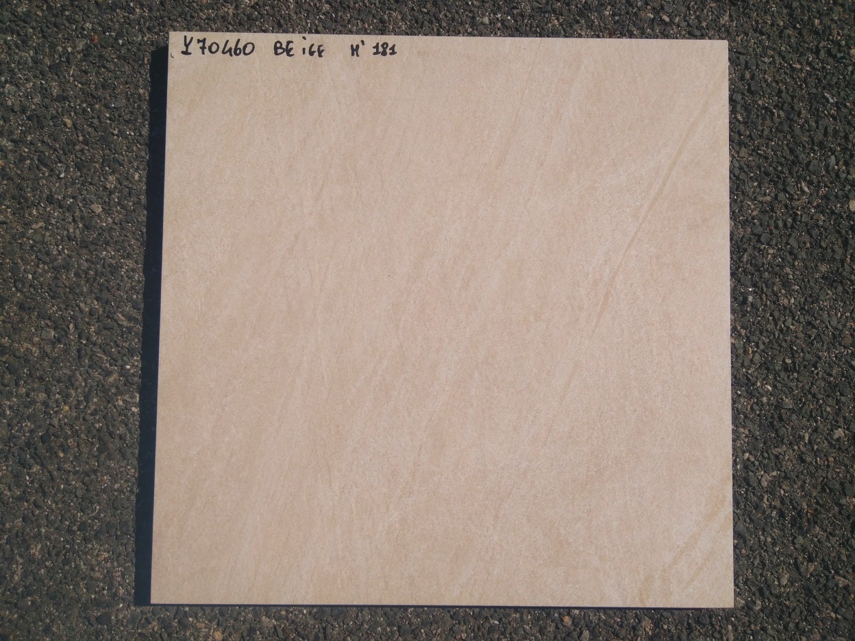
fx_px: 519
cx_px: 428
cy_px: 320
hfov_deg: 79.0
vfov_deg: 63.4
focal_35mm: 21
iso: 102
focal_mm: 3.59
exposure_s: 1/3459
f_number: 2
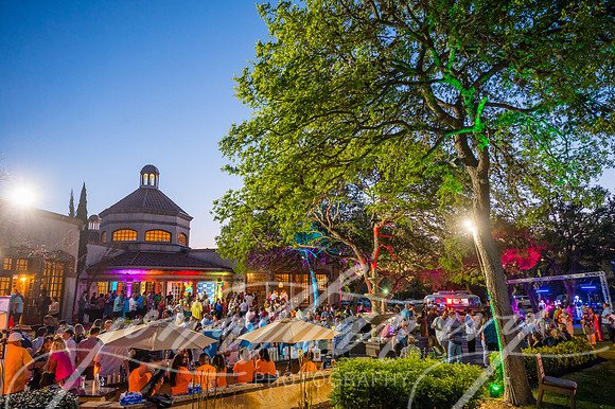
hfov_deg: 73.8
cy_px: 204
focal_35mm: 24
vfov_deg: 53.1
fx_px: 410
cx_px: 308
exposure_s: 1/25
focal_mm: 24
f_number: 4
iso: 1600
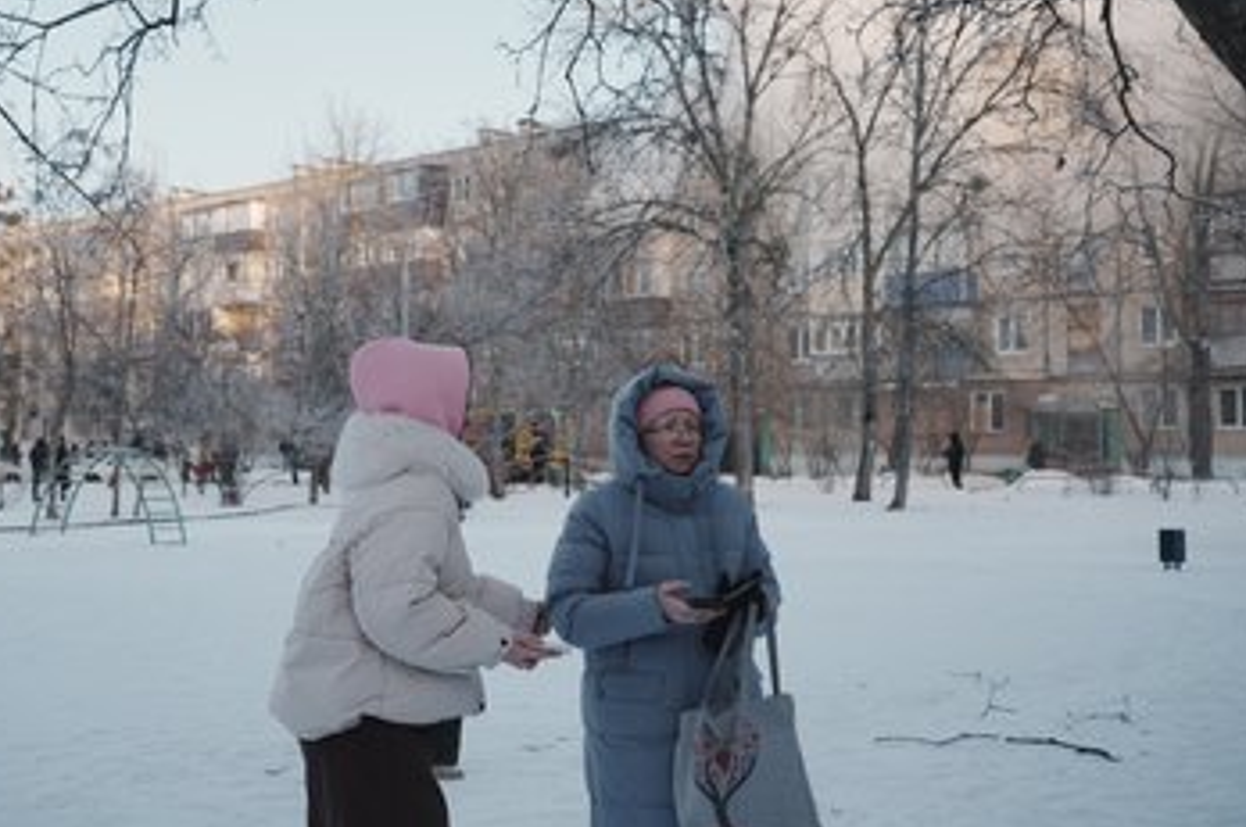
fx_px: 1590
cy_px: 369
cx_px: 551
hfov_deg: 42.7
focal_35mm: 46
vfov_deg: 29.1
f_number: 4
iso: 100
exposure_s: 1/320
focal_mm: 40
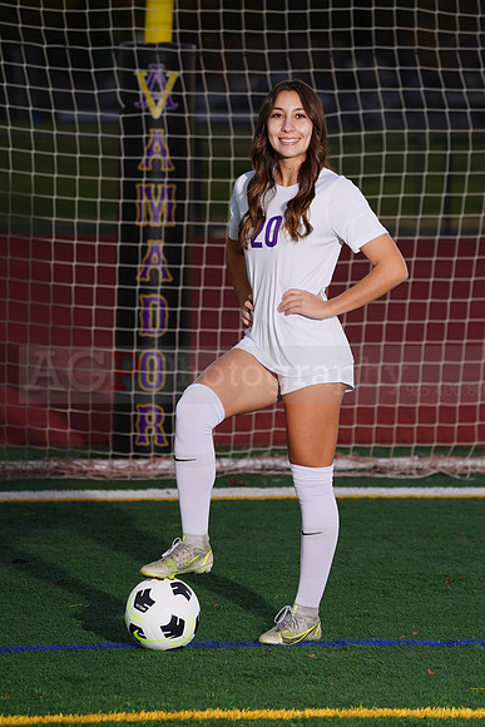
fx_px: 4281
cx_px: 242
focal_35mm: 212
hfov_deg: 6.5
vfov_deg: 9.7
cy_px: 364
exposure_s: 1/200
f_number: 5.6
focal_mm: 212
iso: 320
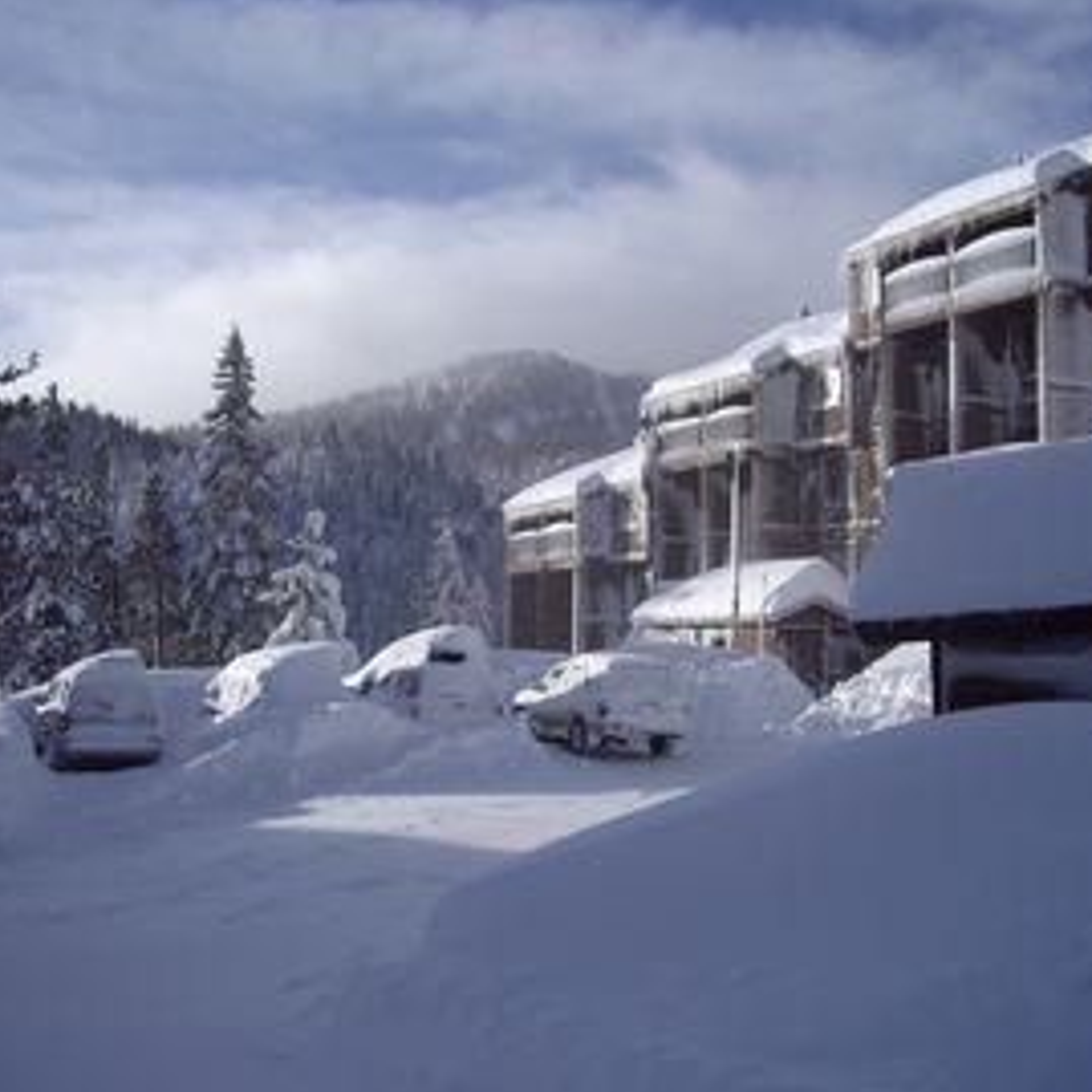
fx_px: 1642
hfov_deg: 36.8
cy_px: 548
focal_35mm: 46
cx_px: 536
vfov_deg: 36.8
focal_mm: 6.2
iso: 64
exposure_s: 1/1000
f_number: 4.3
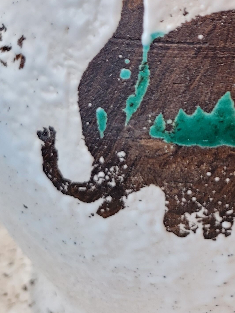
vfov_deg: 22.6
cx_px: 242
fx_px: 670
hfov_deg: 19.3
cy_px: -126
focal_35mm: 74
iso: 250
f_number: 1.8
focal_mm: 5.4
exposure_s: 1/50
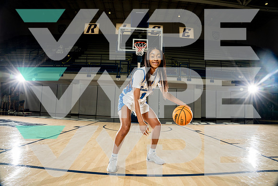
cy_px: 93
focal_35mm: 20
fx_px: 154
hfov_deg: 84.0
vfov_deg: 62.0
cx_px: 139
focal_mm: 20
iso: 640
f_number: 8
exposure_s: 1/250
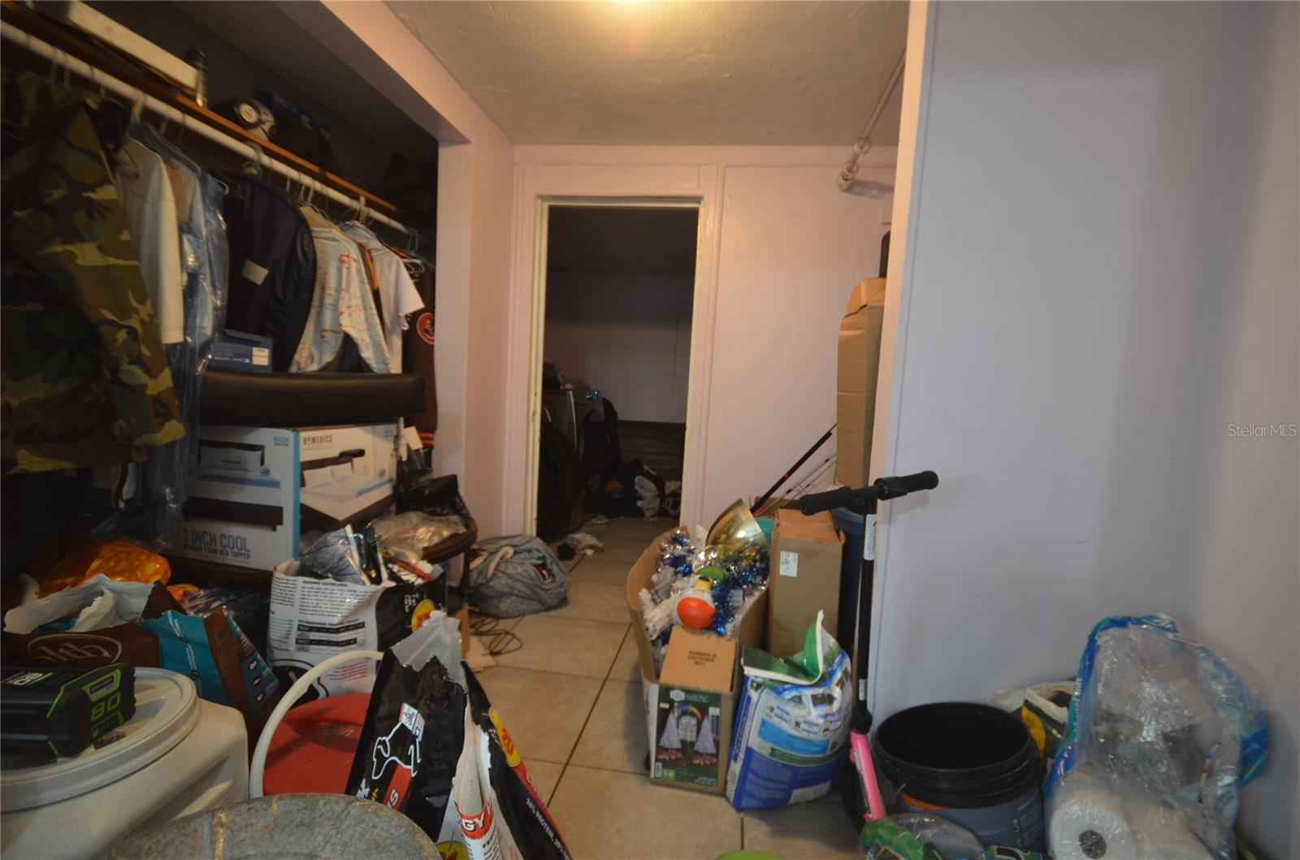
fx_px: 540
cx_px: 650
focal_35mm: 15
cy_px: 430
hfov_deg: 100.5
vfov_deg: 77.0
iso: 800
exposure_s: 1/6
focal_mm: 10
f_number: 4
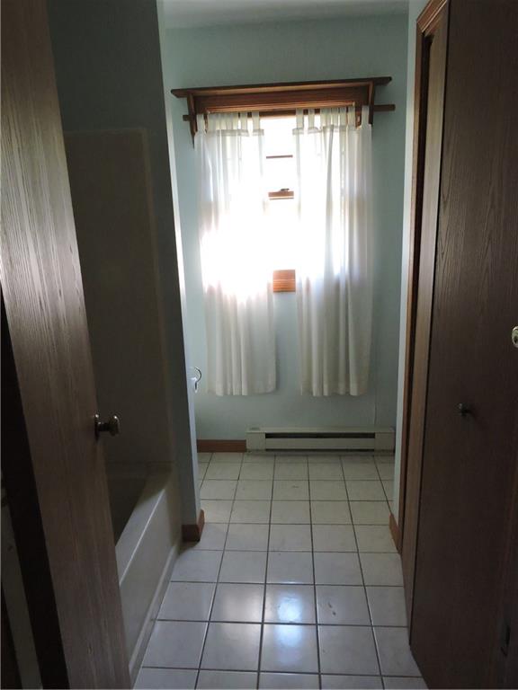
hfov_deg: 56.8
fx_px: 479
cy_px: 345
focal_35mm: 24
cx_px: 259
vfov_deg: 71.6
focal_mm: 4.3
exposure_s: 1/60
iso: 1100
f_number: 3.3
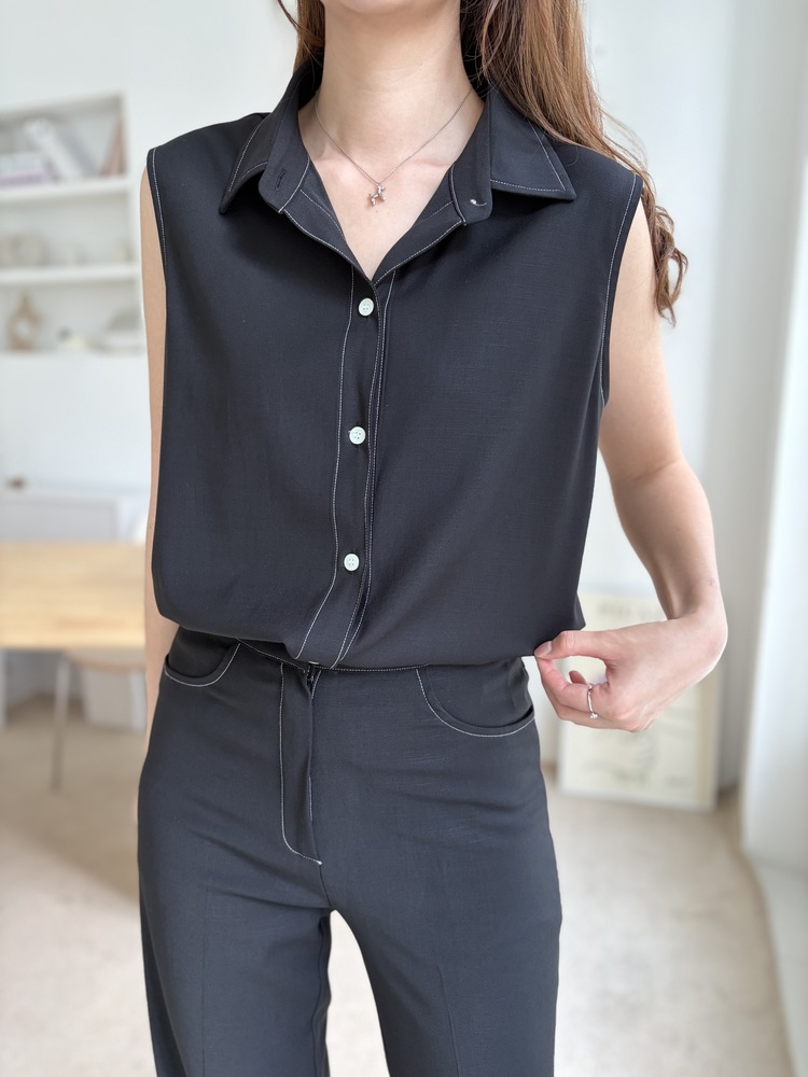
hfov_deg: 53.1
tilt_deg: -12.1
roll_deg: +0.0
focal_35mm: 26
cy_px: 538
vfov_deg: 67.3
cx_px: 404
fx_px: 809
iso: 125
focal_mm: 5.96
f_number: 1.6
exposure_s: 1/60
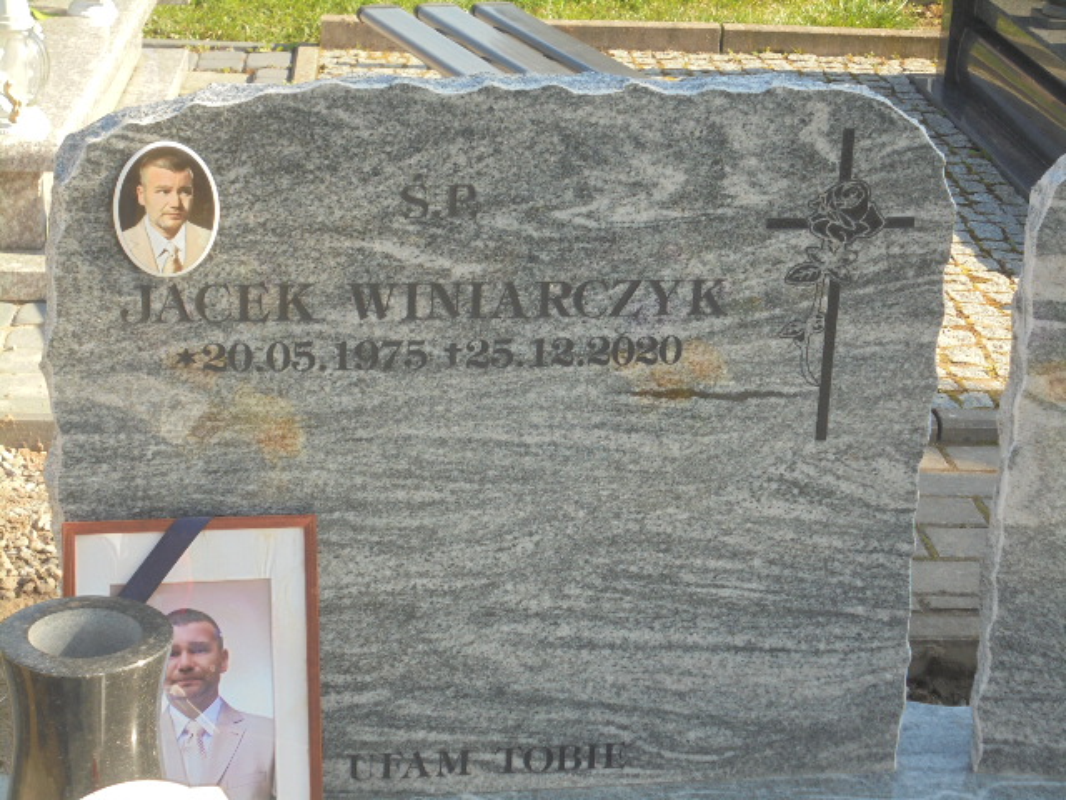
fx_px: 2248
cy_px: 400
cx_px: 533
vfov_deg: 20.2
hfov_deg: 26.7
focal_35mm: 73
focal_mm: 13.1
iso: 100
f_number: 6.1
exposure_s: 1/125
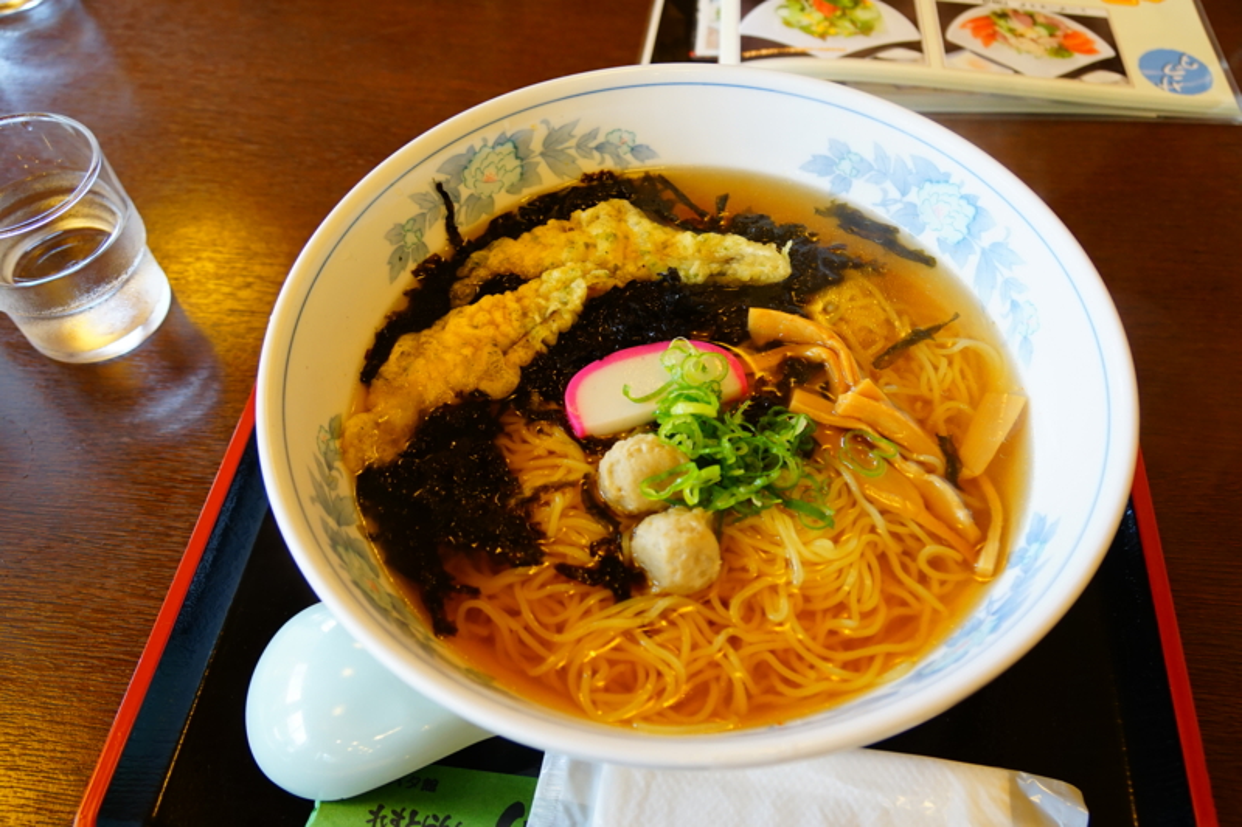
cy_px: 414
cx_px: 621
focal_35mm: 27
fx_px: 931
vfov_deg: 47.9
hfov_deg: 67.4
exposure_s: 1/60
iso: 500
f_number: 4
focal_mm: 18
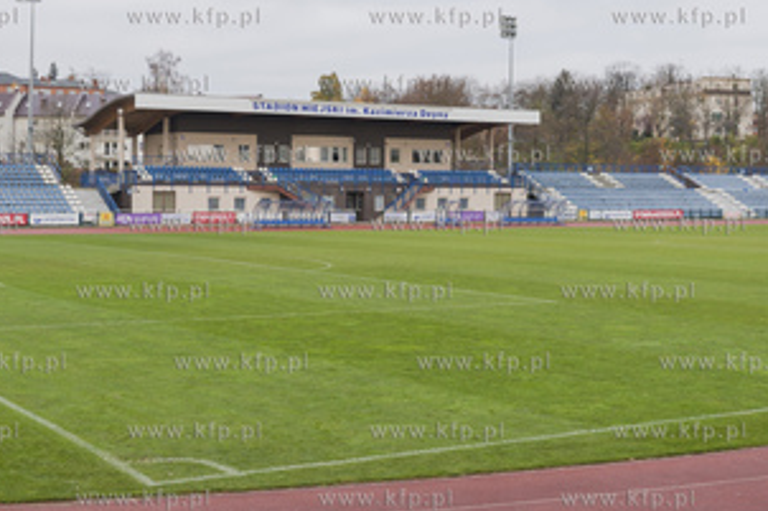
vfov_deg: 22.2
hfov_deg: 32.9
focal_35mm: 61
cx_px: 331
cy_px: 189
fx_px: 1301
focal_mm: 46
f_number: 4
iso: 400
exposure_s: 1/500
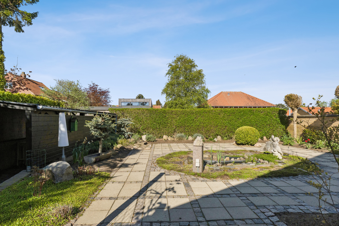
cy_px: 113
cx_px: 170
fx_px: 198
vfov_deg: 59.5
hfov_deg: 81.2
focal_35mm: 21
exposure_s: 1/1600
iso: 250
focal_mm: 14
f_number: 8
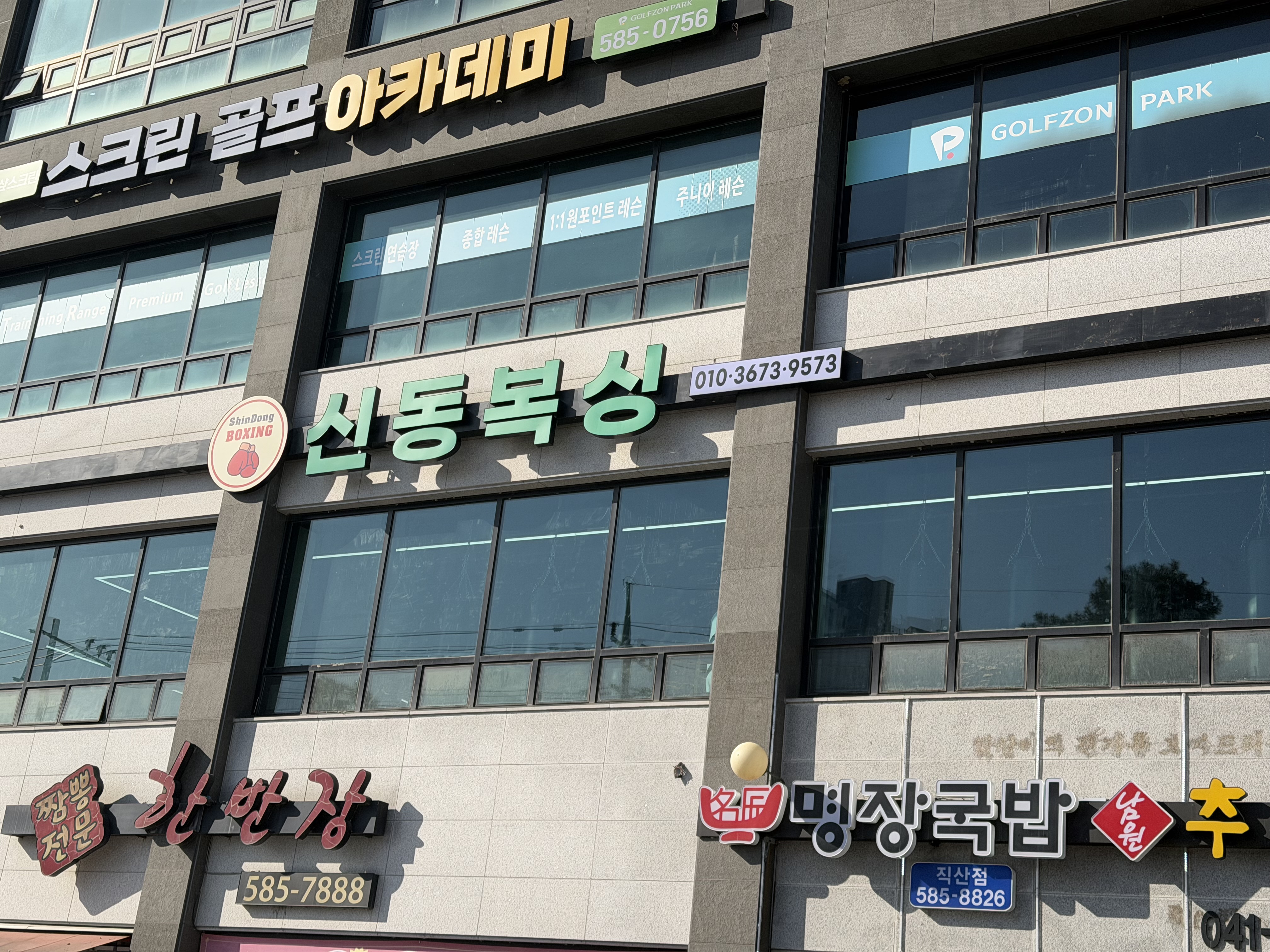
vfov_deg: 30.3
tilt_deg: +19.2
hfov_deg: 39.7
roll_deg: -6.8
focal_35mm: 48
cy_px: 476
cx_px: 635
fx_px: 1761
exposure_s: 1/5208
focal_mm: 6.76
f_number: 1.78
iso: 64
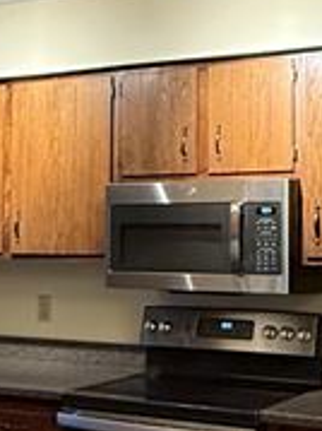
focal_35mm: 75
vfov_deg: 26.0
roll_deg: -0.6
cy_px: 197
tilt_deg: +5.1
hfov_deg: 19.6
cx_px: 173
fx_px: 931
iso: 320
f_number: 2.2
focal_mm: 2.22
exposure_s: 1/60
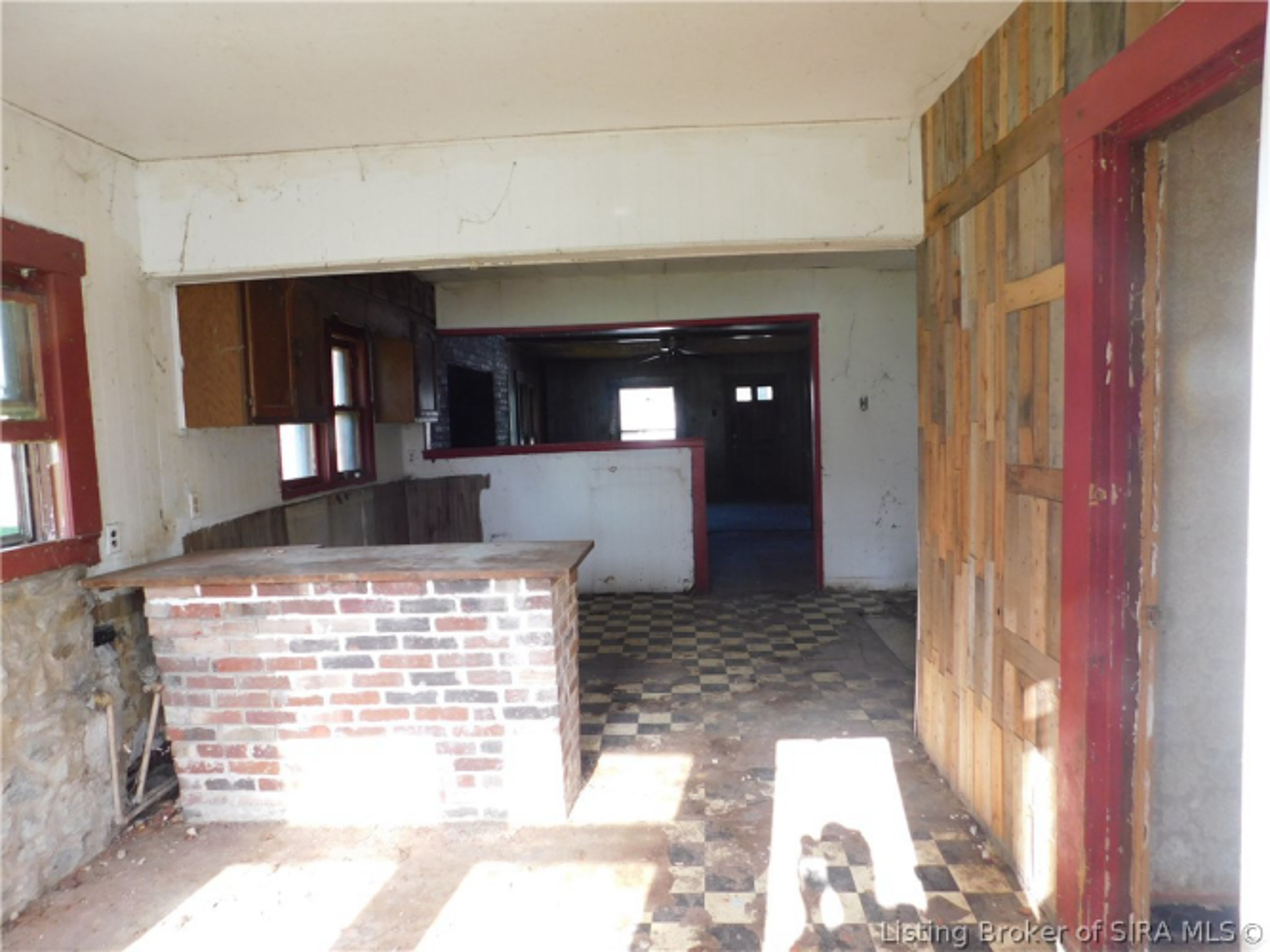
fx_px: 844
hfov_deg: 73.9
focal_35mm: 23
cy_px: 476
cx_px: 635
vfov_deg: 58.9
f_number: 3
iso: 125
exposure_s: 1/50
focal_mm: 4
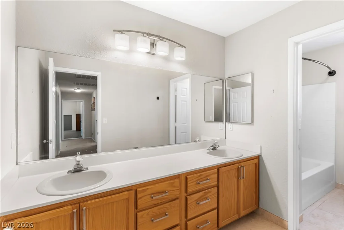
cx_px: 172
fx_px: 162
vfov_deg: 70.5
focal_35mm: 17
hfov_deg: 93.3
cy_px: 115
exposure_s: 1/6
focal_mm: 17
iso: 400
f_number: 8
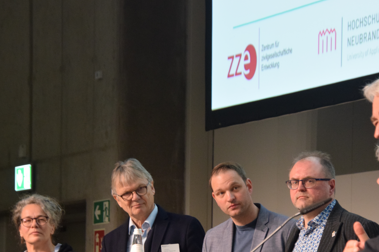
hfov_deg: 9.4
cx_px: 198
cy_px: 183
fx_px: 2305
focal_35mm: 219
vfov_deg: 6.3
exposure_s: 1/50
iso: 1600
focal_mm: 100
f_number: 5
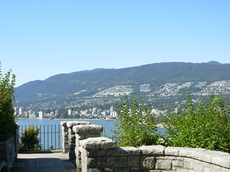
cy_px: 108
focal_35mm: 51
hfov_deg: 37.3
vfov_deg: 28.4
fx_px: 339
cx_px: 86
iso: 50
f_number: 2.9
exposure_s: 1/683
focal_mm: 6.3
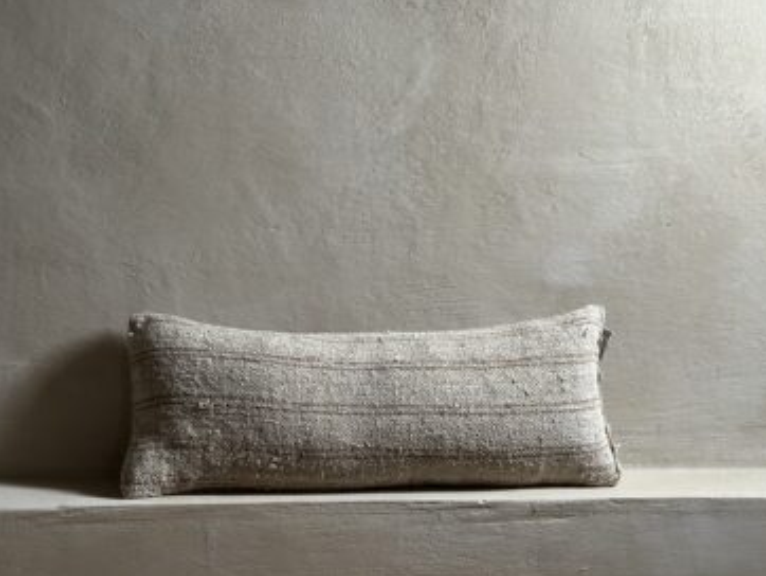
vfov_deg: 27.6
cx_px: 372
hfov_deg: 36.1
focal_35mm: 53
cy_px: 275
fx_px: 1174
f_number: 1.78
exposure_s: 1/40
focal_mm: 6.86
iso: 400
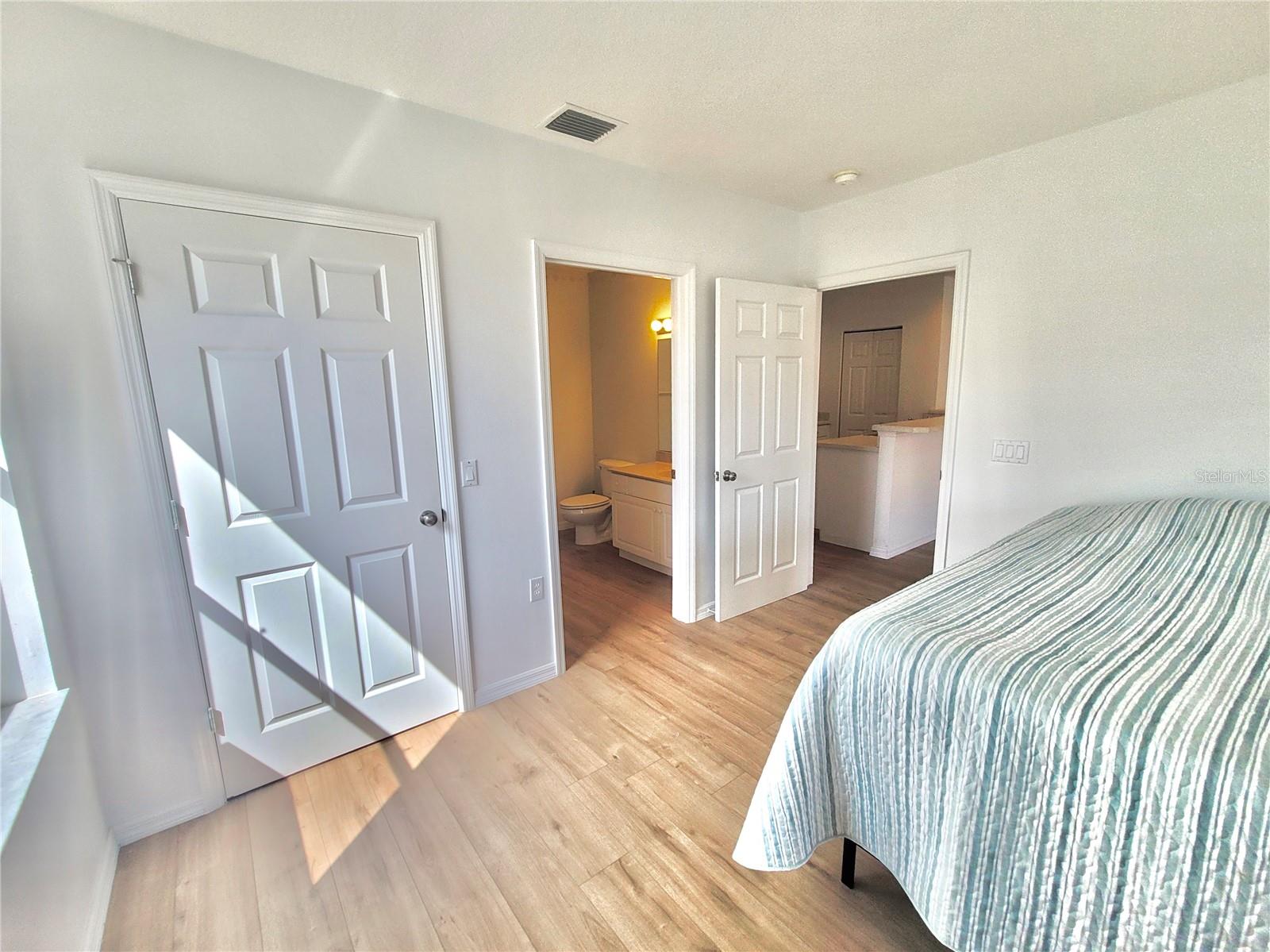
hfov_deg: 106.2
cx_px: 635
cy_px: 476
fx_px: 477
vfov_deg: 89.9
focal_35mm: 13
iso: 64
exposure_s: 1/321
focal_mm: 2.2
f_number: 2.2
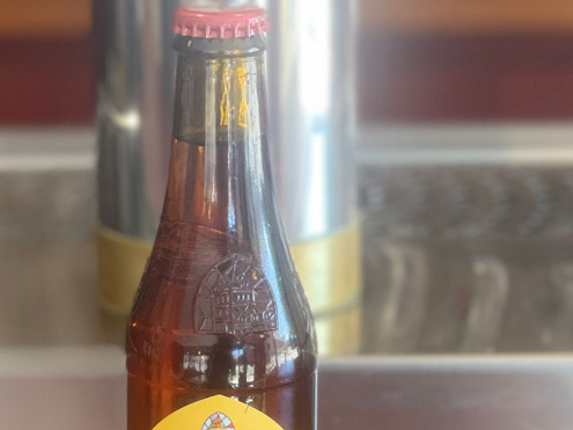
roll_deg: +1.2
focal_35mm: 84
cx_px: 213
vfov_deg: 17.5
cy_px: 324
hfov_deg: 23.2
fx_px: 1390
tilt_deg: -14.2
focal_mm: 6
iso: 160
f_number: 2
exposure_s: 1/100
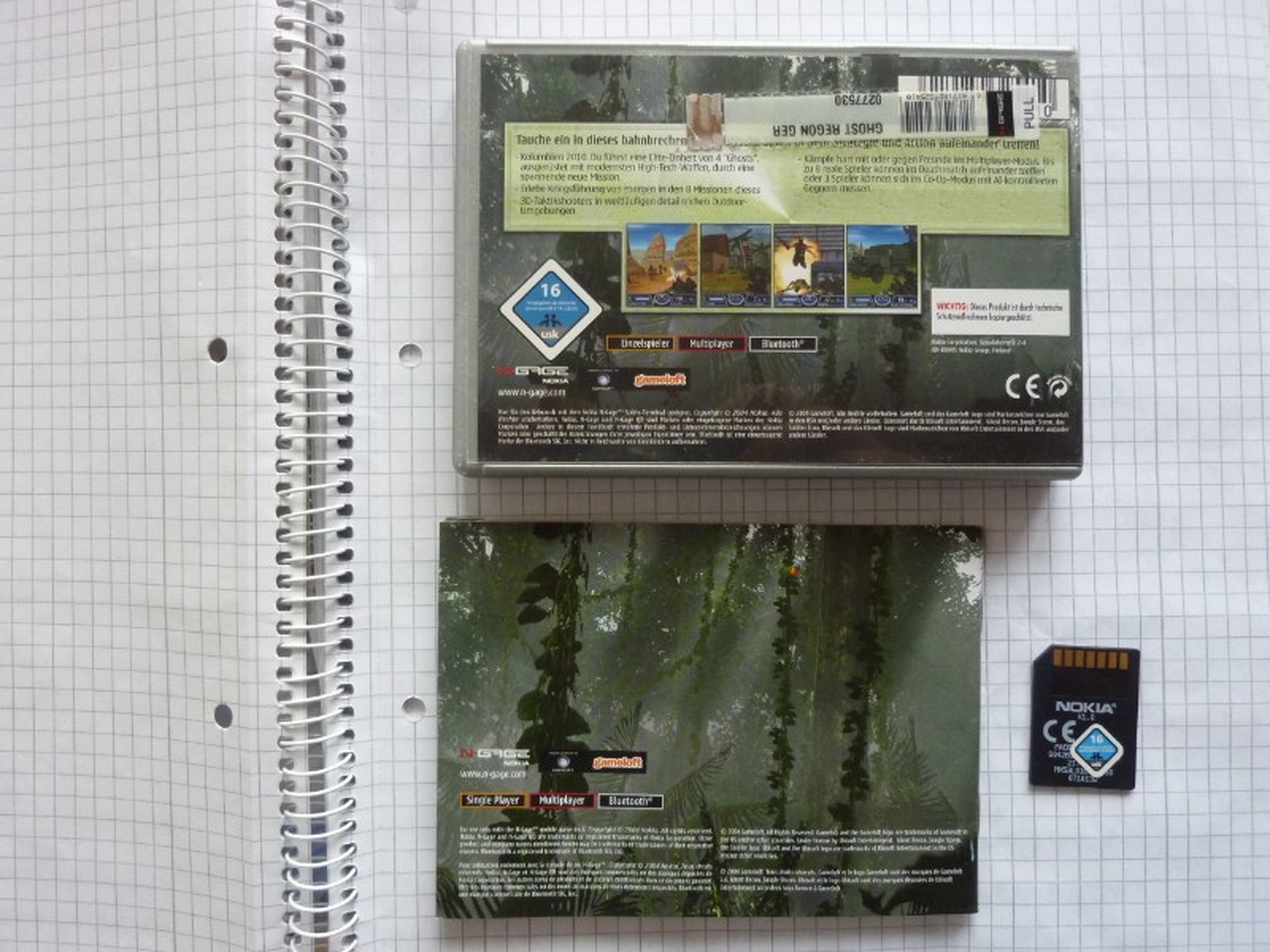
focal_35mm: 25
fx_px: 917
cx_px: 635
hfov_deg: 69.4
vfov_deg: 54.9
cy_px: 476
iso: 250
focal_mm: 4.5
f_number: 3.3
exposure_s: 1/30
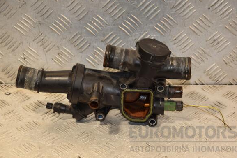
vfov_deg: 13.3
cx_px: 122
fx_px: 678
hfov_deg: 19.8
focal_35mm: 103
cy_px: 77
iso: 800
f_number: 5.3
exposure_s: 1/160
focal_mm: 66
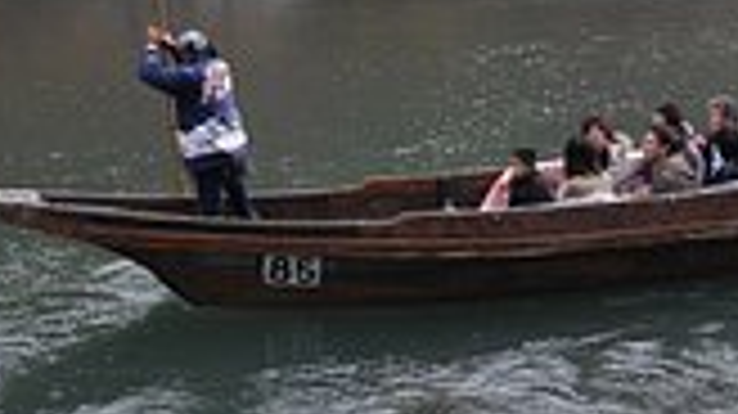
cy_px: -162
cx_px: 652
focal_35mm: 88
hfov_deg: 23.6
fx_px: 1721
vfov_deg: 13.1
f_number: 6.3
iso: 200
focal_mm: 18
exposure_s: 1/160
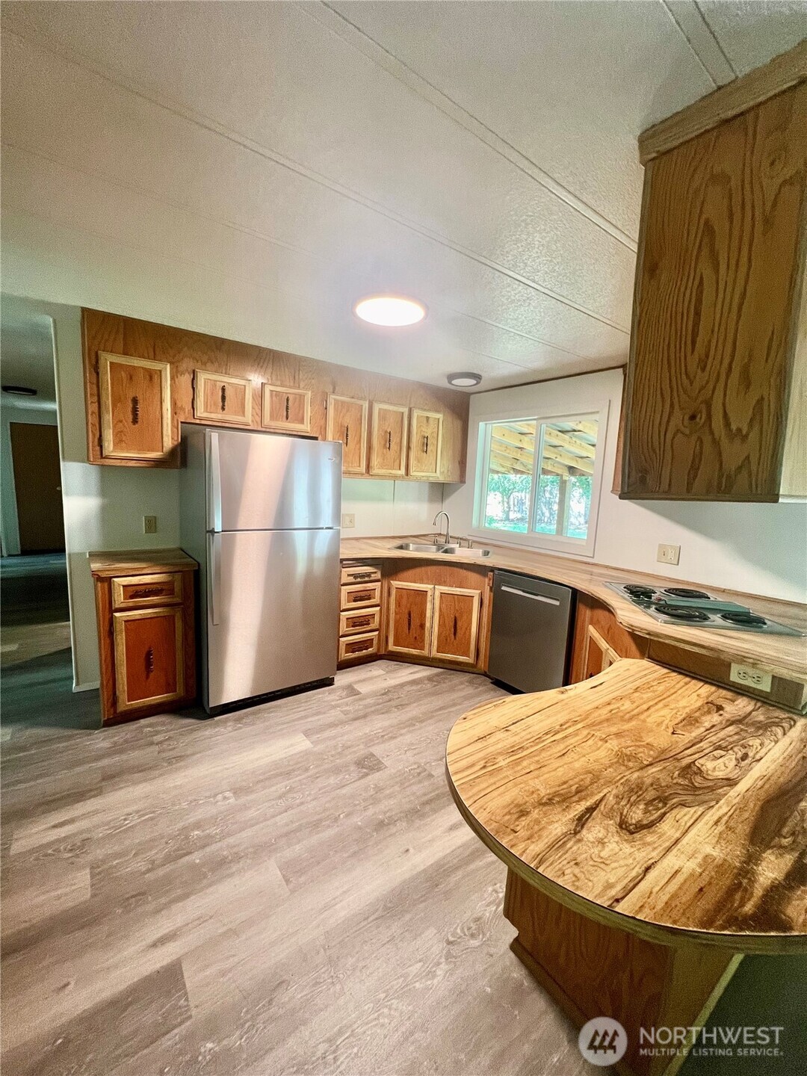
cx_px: 404
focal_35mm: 13
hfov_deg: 89.9
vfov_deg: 106.2
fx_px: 404
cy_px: 538
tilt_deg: -6.4
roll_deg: -2.1
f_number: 1.8
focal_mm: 1.57
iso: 200
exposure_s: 1/60
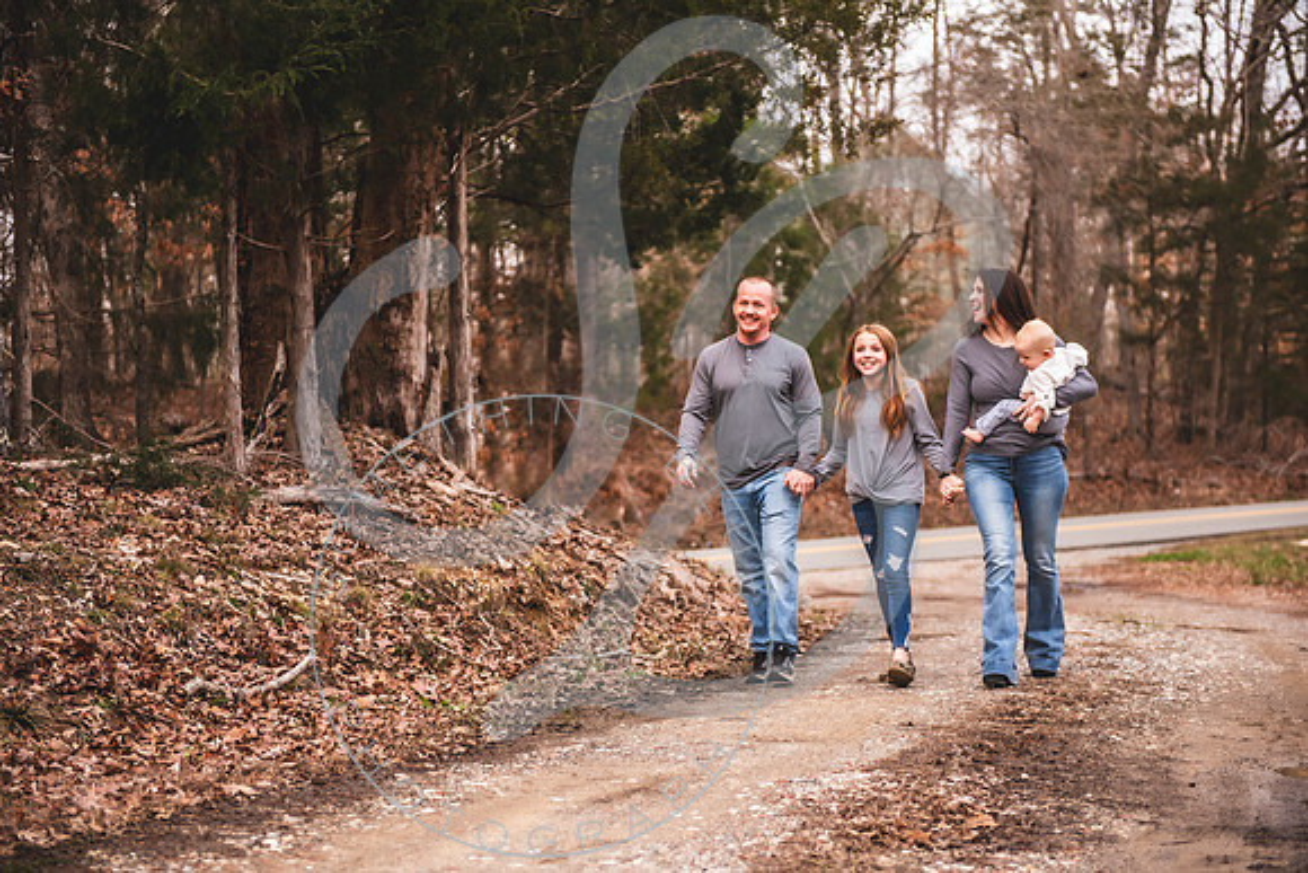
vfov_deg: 19.4
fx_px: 2557
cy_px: 436
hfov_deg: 28.7
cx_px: 654
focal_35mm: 70
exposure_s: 1/250
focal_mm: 70
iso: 400
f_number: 2.8
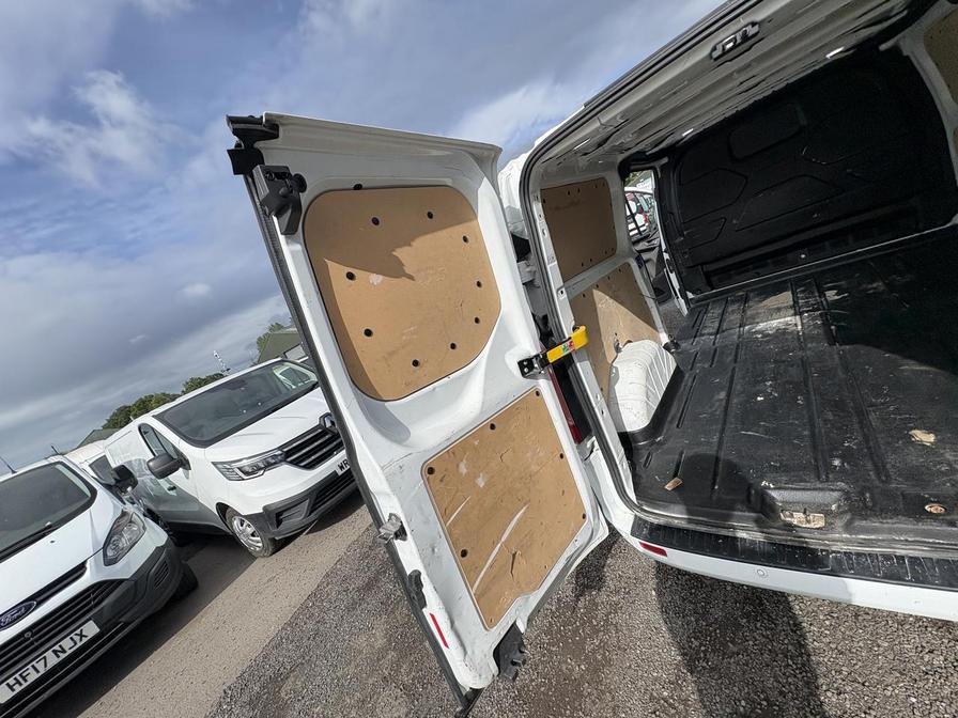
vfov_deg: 85.7
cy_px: 359
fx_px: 387
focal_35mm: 14
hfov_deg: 102.1
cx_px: 479
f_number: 2.2
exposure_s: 1/1976
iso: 40
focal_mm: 2.22
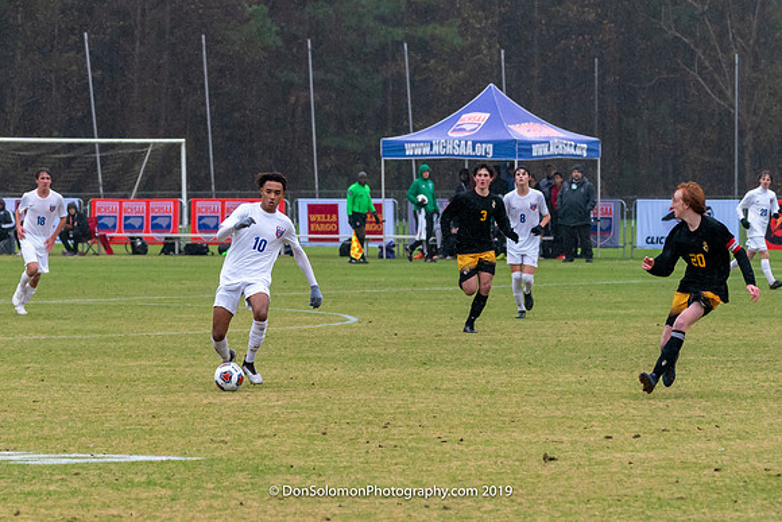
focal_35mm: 236
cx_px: 267
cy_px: 307
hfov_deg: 8.7
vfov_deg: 5.8
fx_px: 5137
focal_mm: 130
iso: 3200
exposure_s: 1/1000
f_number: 5.6
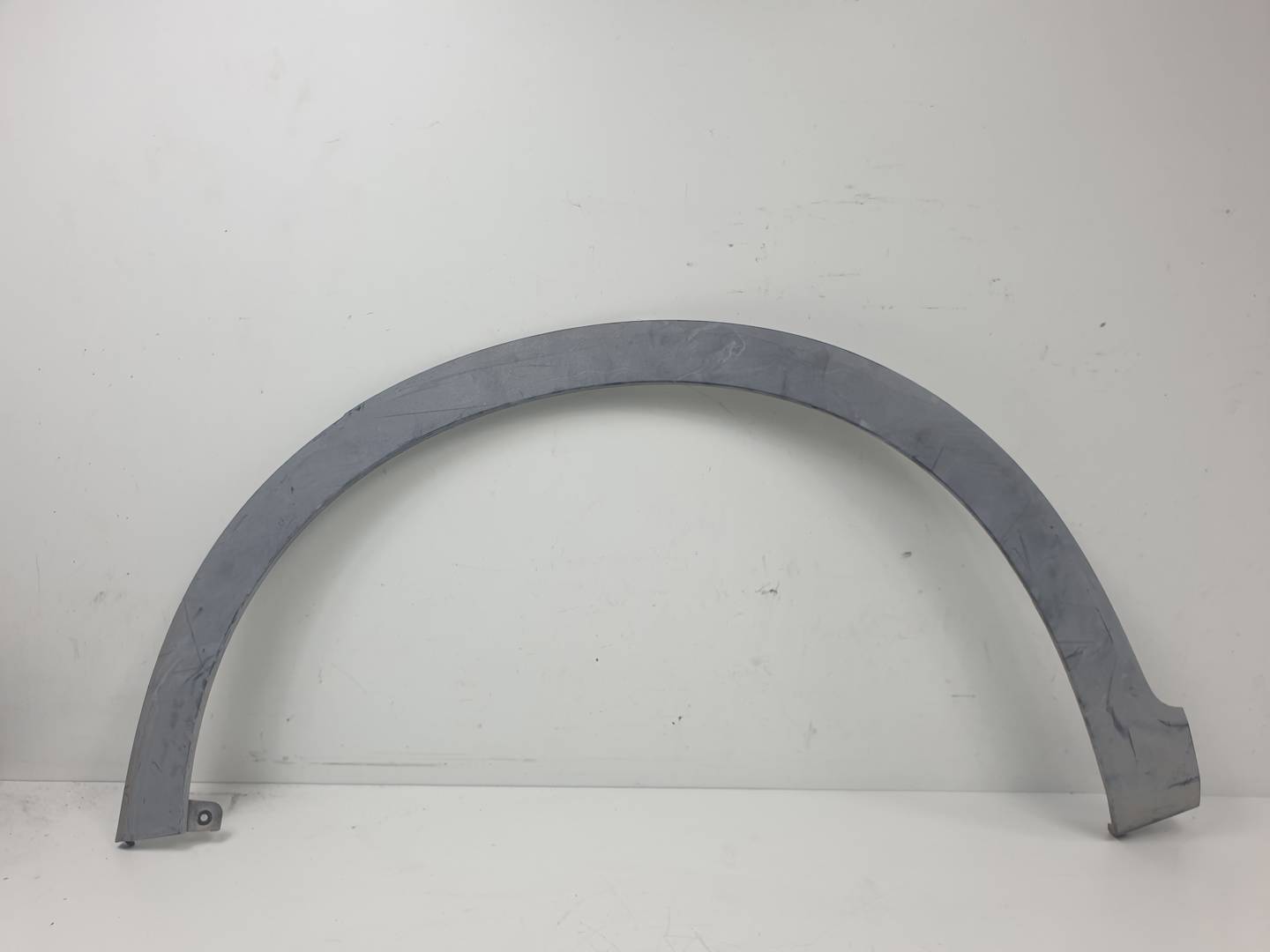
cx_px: 635
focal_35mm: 26
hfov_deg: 67.3
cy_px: 476
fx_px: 954
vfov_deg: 53.1
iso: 50
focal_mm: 4.3
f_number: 2.4
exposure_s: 1/291
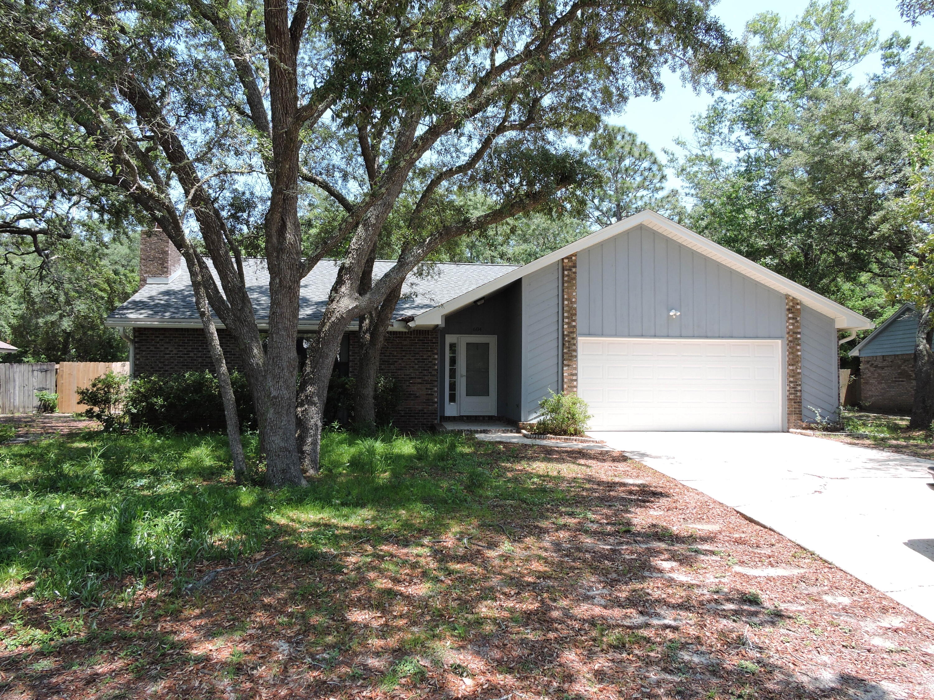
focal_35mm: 24
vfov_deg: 56.8
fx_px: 648
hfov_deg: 71.6
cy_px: 350
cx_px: 467
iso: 100
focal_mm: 4.3
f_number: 3.3
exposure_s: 1/320
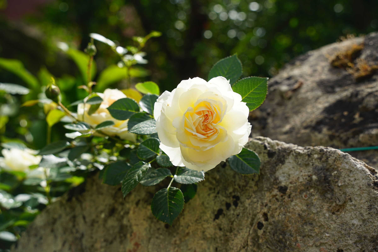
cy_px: 126
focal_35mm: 75
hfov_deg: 27.0
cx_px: 189
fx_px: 788
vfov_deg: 18.2
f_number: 8
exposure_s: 1/160
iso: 100
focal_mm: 75
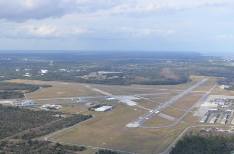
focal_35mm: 51
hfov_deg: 39.0
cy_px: 97
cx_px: 117
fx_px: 331
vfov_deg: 26.3
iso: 100
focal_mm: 24
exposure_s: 1/200
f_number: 7.1
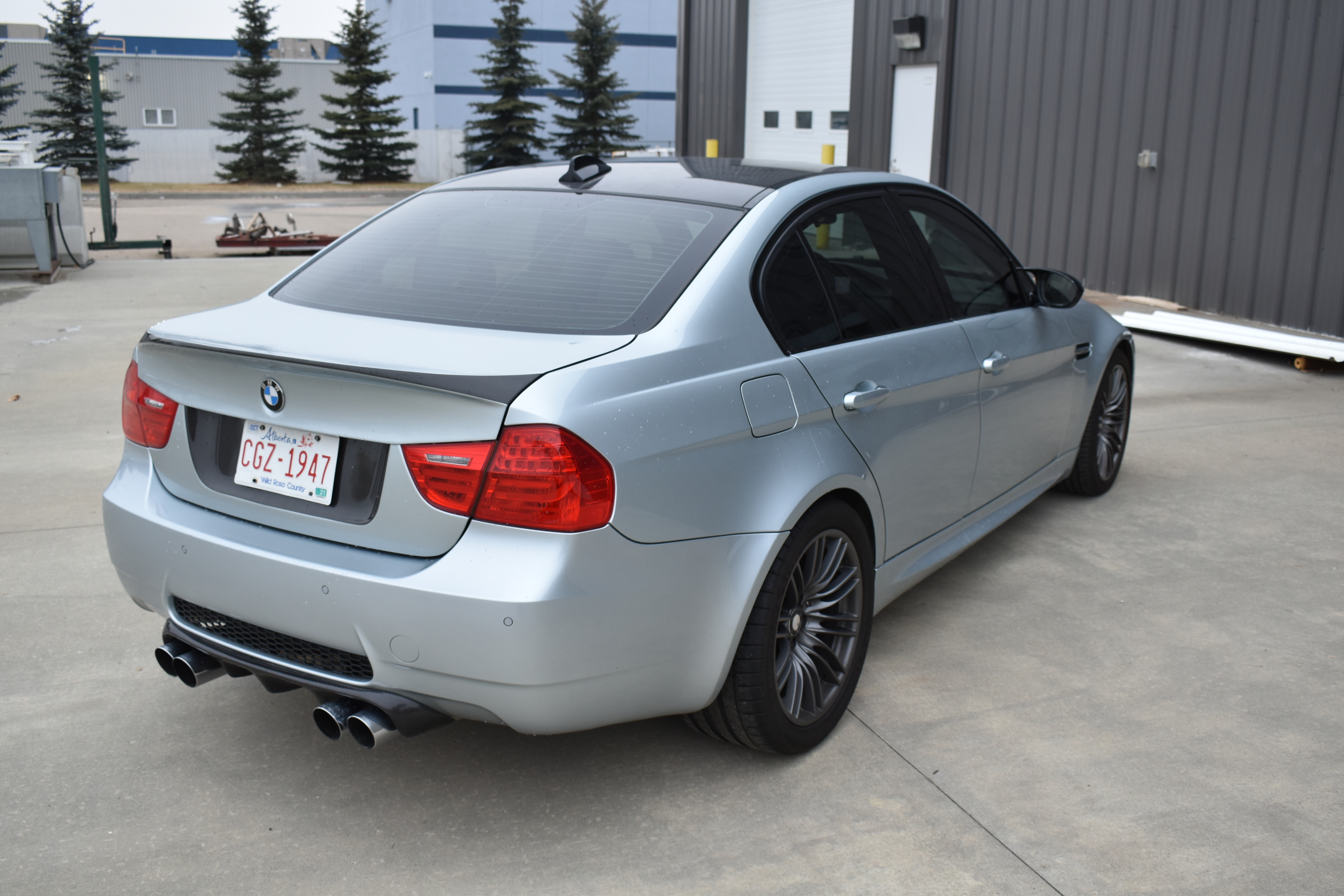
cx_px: 672
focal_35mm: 34
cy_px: 448
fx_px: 1288
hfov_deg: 55.1
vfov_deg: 38.4
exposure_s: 1/40
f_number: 5.6
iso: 220
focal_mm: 23
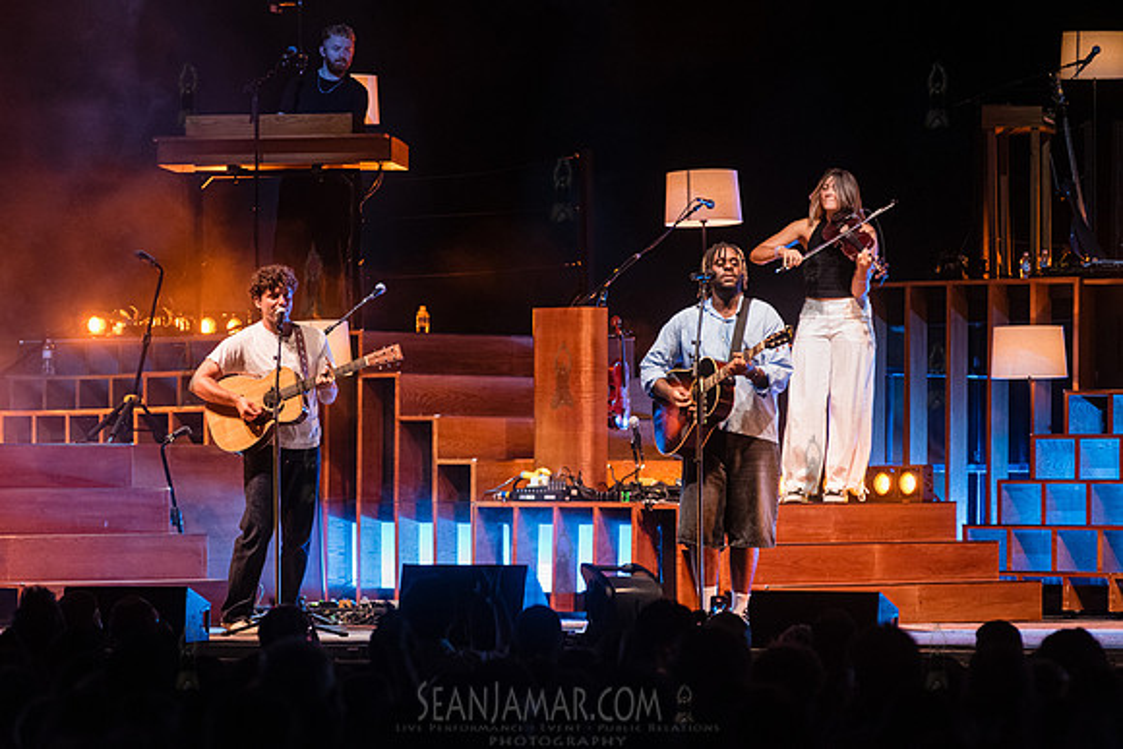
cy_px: 374
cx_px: 562
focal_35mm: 188
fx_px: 5874
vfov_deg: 7.3
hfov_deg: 10.9
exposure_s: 1/250
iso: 6400
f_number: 3.5
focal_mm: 185
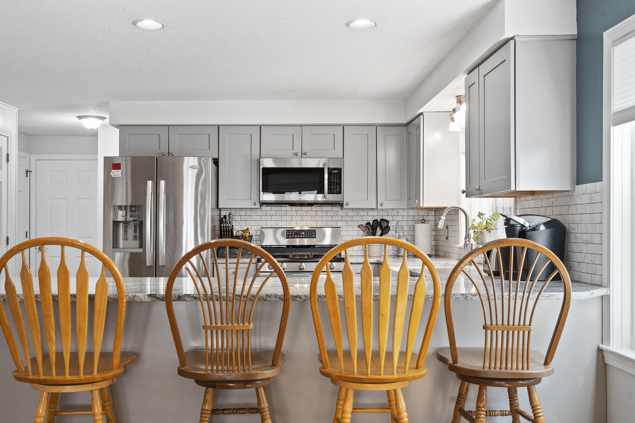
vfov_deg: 36.8
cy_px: 233
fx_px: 635
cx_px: 282
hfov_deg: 53.0
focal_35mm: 36
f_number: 8
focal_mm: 32
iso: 320
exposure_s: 1/1.25
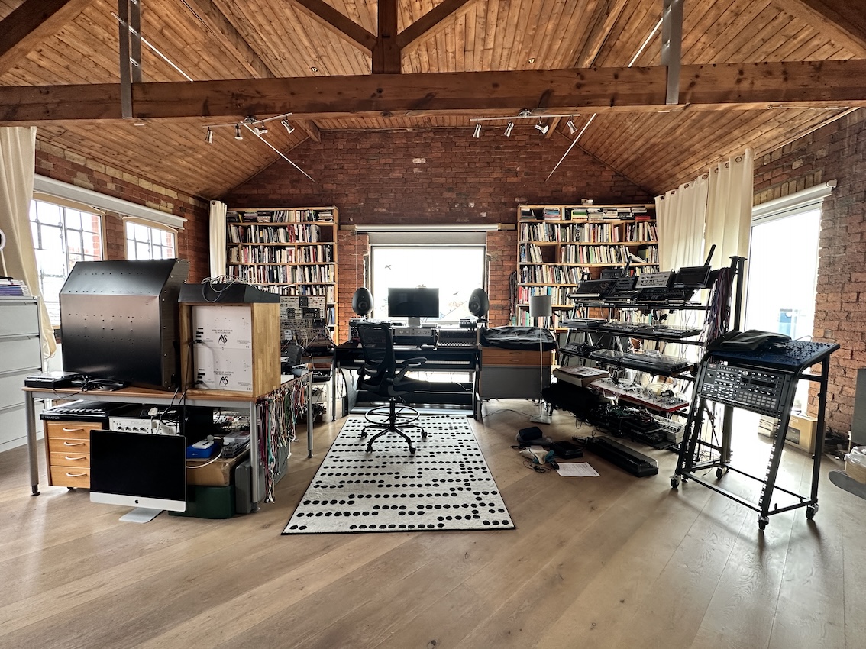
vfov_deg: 85.7
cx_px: 433
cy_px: 324
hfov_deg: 102.1
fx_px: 350
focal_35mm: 14
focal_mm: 2.22
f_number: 2.2
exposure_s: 1/99
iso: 200
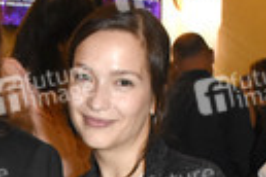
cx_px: -13
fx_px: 776
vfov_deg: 12.5
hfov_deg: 18.8
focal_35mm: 105
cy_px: 245
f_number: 6.3
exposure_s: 1/60
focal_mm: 20
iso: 3200
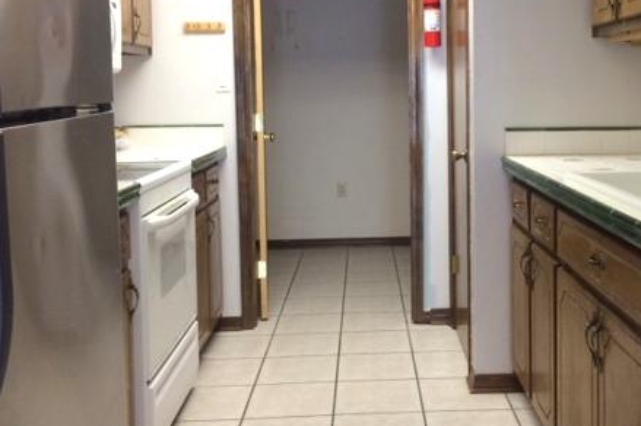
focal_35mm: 44
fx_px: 783
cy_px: 144
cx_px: 397
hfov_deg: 44.2
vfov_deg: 30.3
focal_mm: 4.15
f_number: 2.2
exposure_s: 1/30
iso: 80
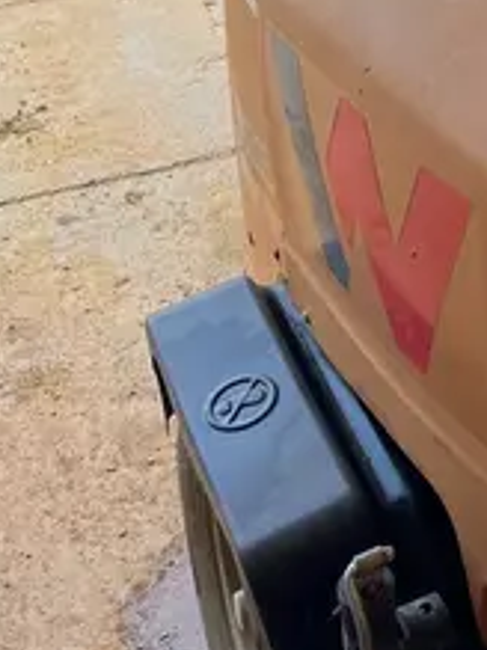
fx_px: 1634
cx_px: 573
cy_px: -188
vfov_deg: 20.6
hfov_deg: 16.3
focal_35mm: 87
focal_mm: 5.1
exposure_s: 1/321
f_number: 1.6
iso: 50
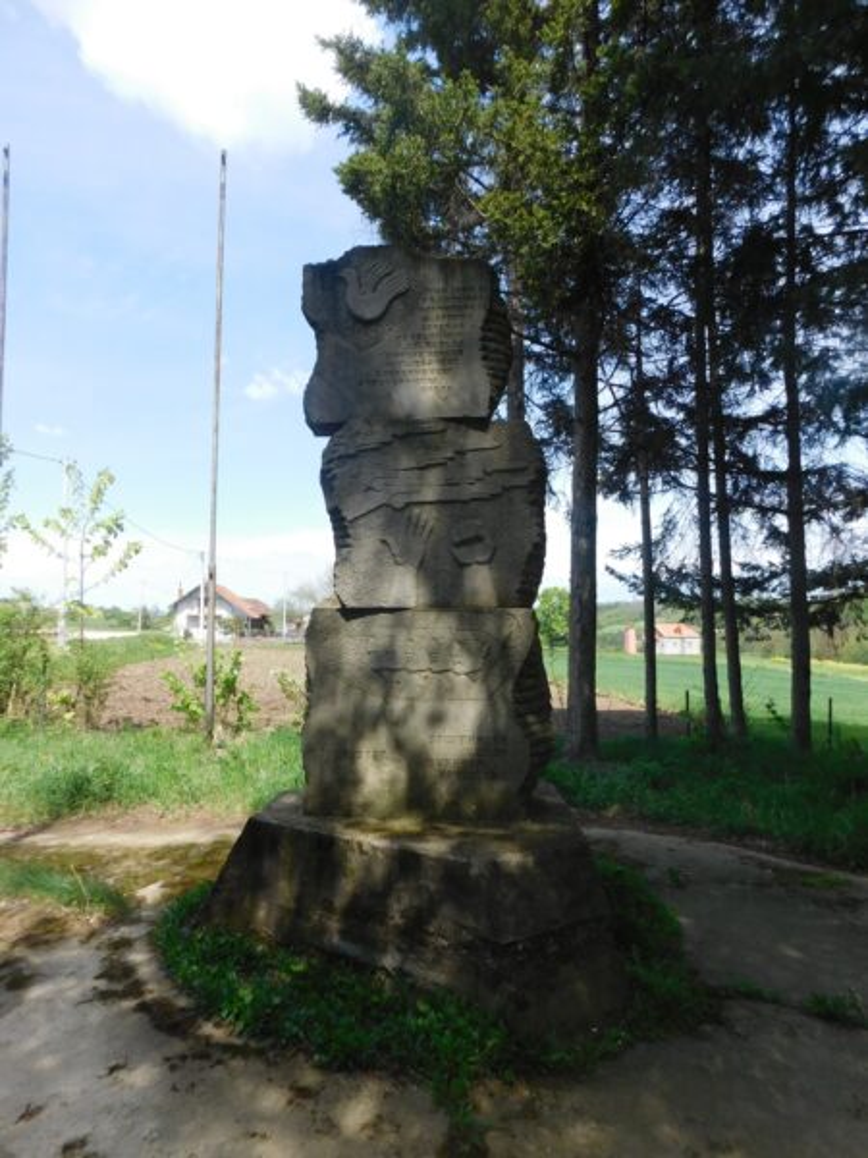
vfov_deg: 73.9
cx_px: 434
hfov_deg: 58.9
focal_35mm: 23
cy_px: 579
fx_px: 769
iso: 125
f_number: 3
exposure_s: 1/800
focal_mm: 4
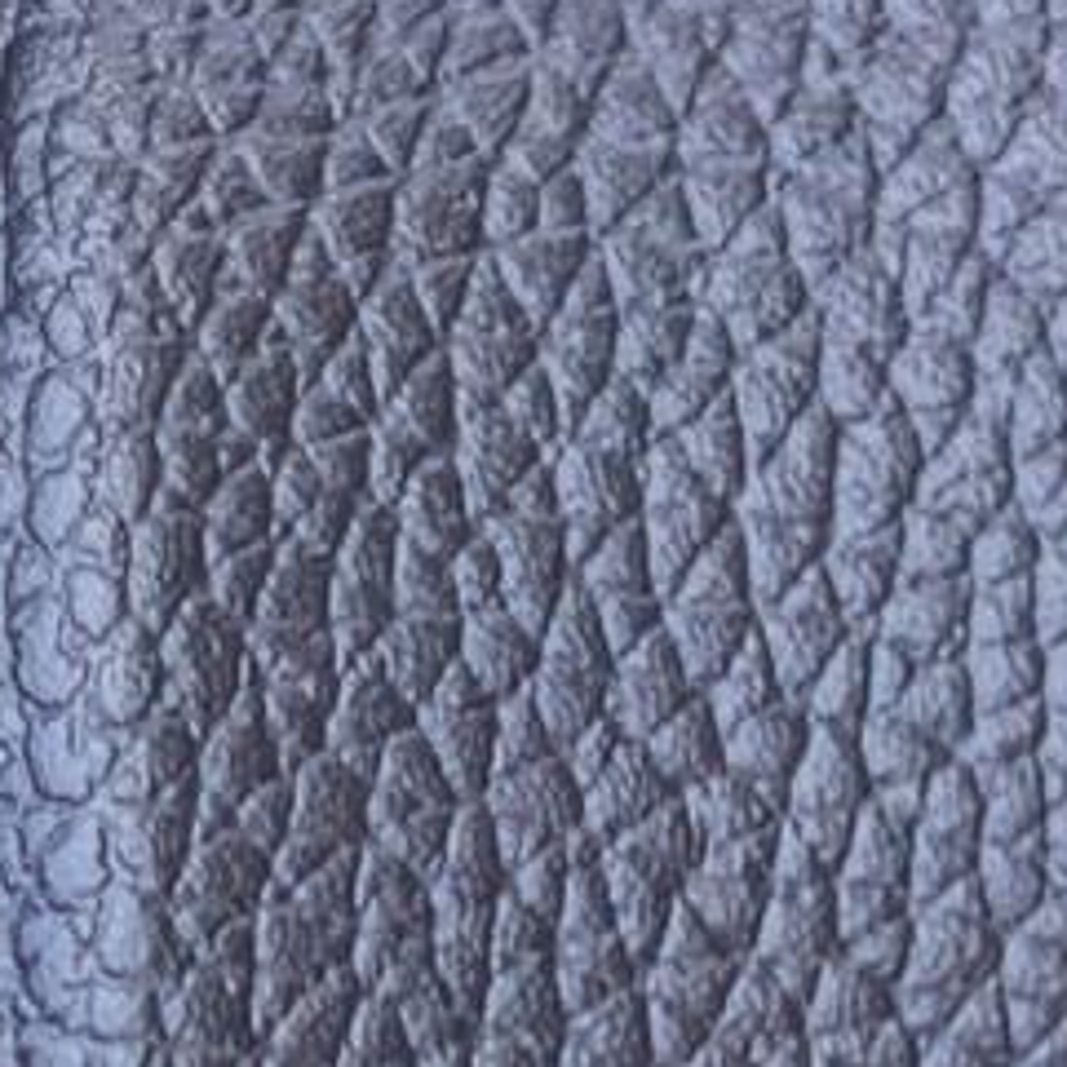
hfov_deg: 7.0
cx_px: -1330
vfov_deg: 7.2
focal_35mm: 239
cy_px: 1395
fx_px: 8335
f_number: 1.89
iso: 41
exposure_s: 1/251
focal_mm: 5.43
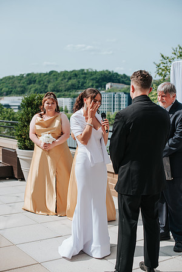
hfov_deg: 27.0
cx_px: 91
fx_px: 379
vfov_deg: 39.6
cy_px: 136
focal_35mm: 50
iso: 160
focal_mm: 50
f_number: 3.2
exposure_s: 1/2000
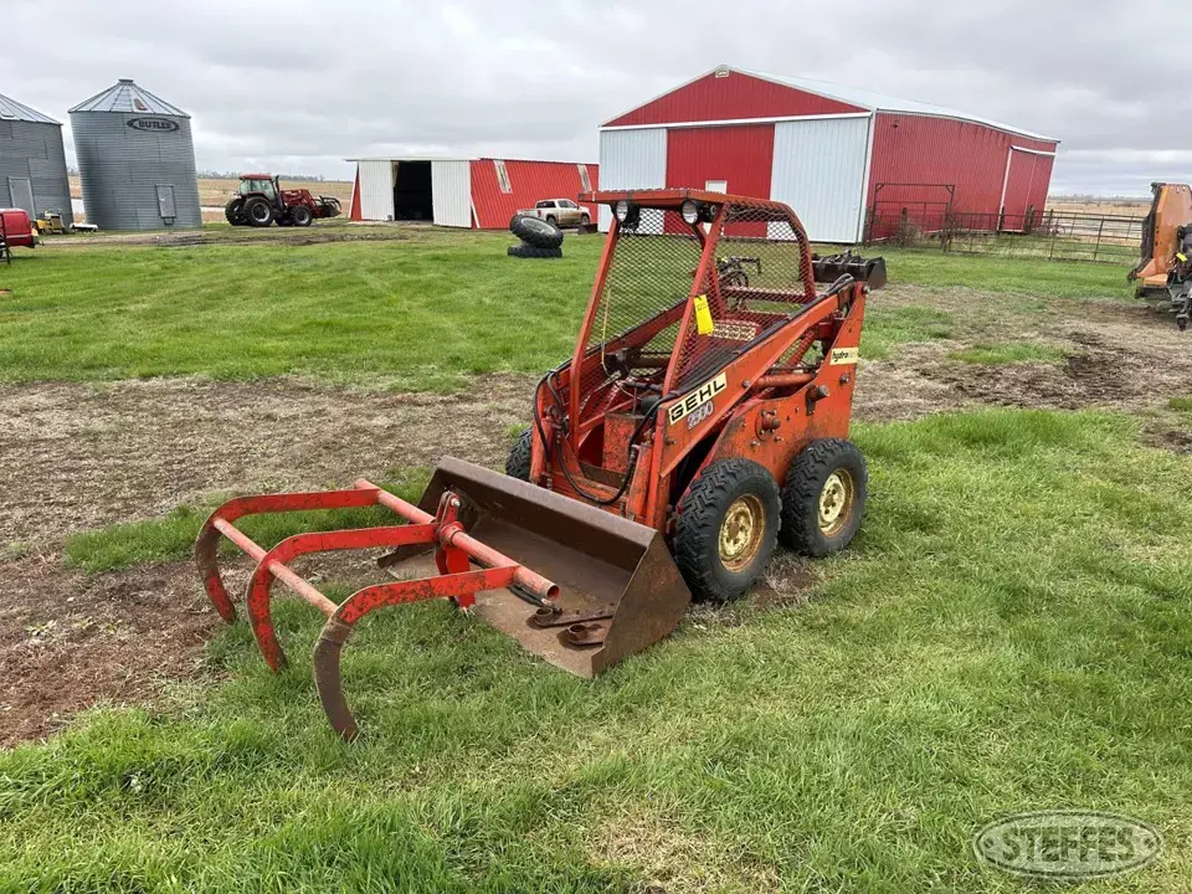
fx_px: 826
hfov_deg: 71.6
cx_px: 596
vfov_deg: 56.8
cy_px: 447
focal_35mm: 24
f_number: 1.78
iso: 80
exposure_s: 1/894
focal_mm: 6.86
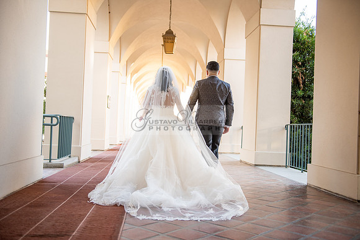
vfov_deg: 36.9
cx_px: 180
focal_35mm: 36
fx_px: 360
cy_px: 120
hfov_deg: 53.1
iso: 500
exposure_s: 1/160
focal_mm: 36
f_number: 2.8
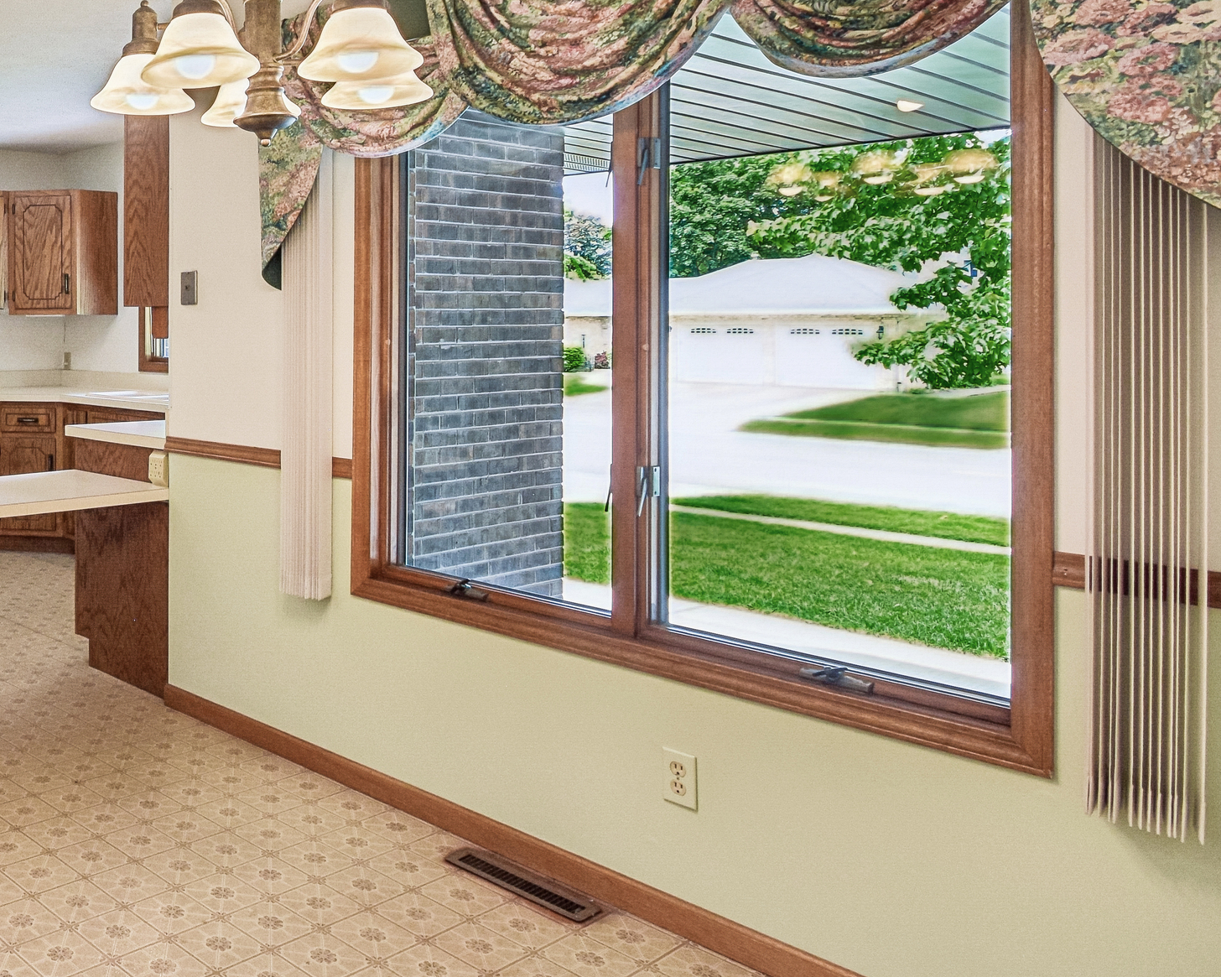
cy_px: 336
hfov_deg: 49.4
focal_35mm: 29
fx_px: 1048
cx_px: 3
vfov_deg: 49.2
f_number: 8
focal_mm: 10
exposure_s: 1/40
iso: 400
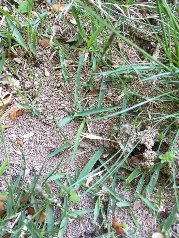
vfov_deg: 61.7
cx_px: 90
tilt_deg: -75.1
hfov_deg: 48.2
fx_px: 200
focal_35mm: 29
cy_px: 119
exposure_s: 1/30
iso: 32
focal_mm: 4.15
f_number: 2.2
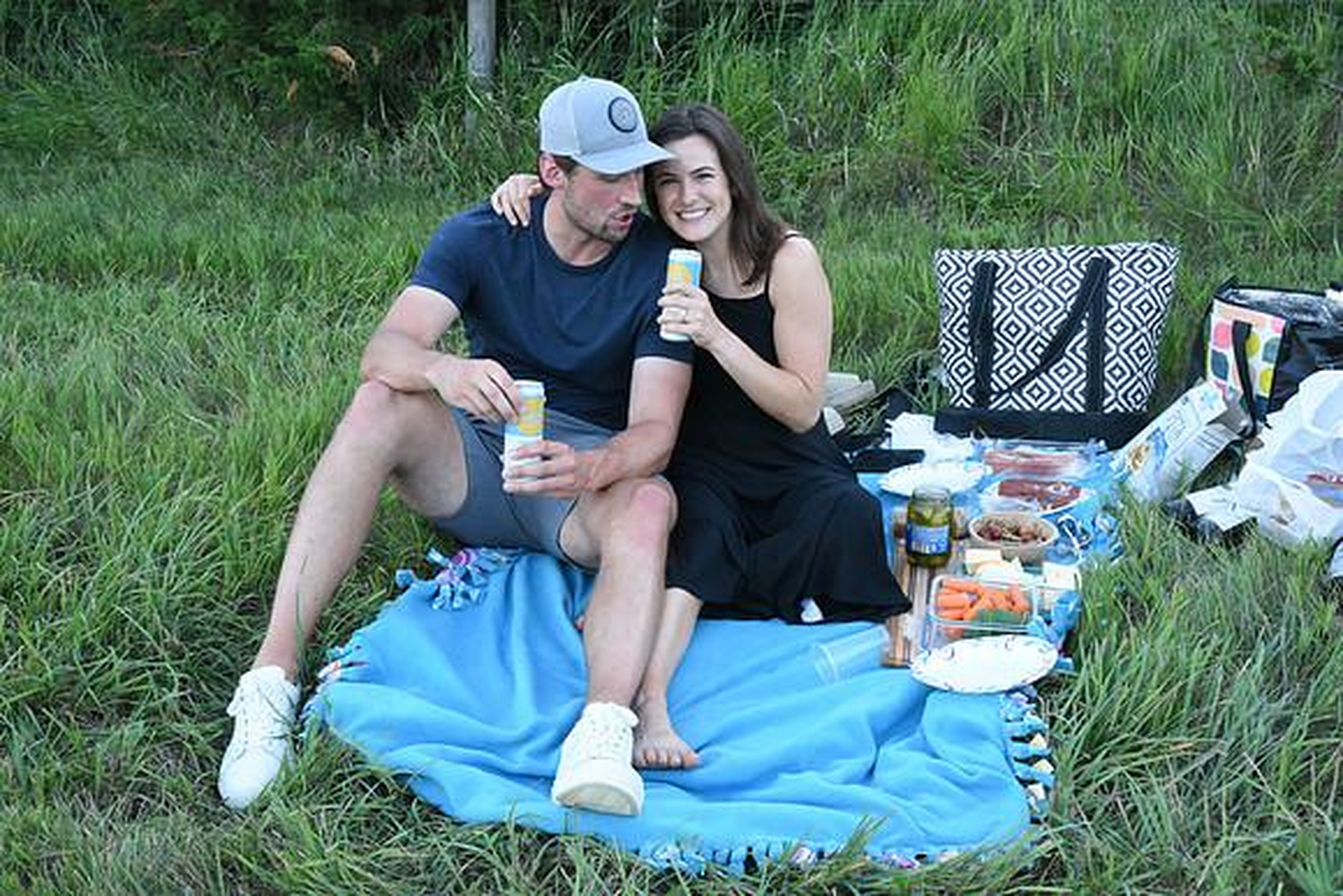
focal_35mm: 46
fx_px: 1716
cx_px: 672
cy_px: 448
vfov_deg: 29.3
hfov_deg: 42.7
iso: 8000
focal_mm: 46
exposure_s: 1/100
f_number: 22
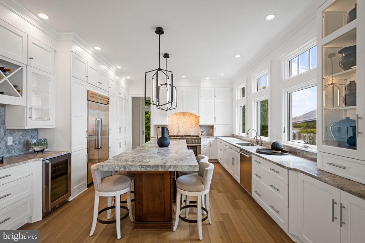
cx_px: 182
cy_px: 122
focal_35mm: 16
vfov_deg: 72.1
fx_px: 167
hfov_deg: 95.0
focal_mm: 16.5
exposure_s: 1/25
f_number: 4
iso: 800
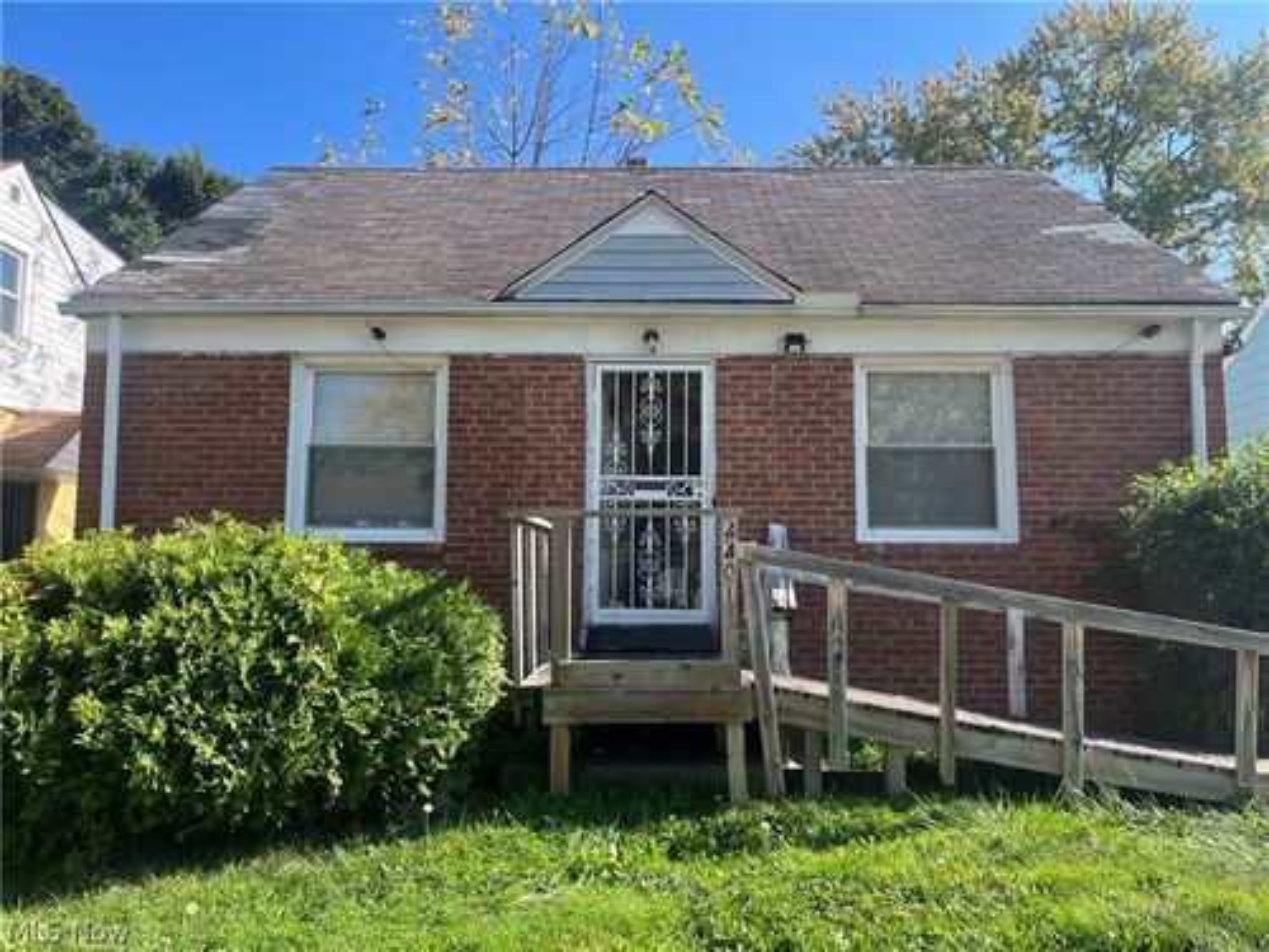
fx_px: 953
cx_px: 634
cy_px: 476
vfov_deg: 53.1
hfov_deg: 67.3
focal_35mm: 26
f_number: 1.6
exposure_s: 1/1309
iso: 50
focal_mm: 5.1
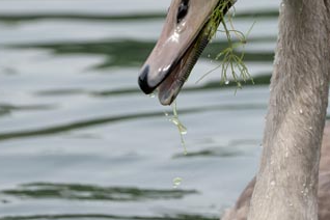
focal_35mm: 755
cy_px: 23
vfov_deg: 1.8
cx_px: 282
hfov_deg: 2.7
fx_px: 6920
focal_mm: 400
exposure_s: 1/800
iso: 500
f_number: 10
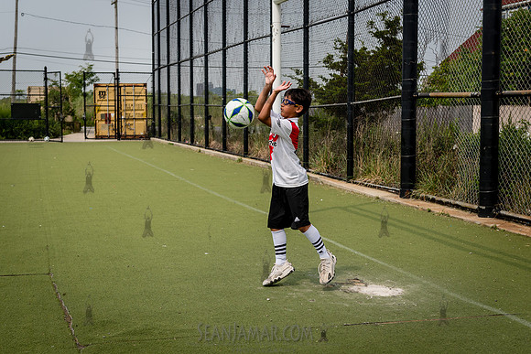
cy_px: 177
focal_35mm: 53
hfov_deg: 37.7
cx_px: 266
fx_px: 777
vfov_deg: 25.7
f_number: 4
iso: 250
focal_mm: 44
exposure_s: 1/2000
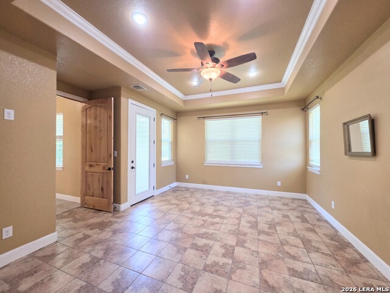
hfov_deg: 106.2
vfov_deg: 89.9
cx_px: 195
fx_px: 146
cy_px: 146
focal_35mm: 13
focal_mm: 2.2
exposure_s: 1/60
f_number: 1.9
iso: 160
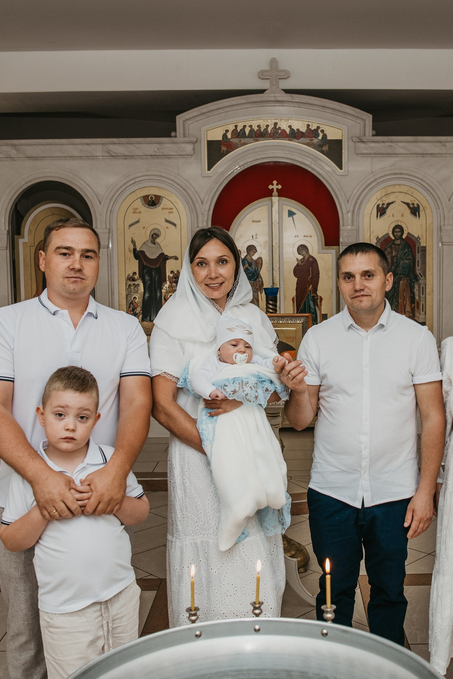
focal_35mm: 43
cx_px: 303
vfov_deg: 45.4
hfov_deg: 30.9
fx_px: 812
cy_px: 347
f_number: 4.5
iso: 320
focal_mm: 26
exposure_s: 1/160
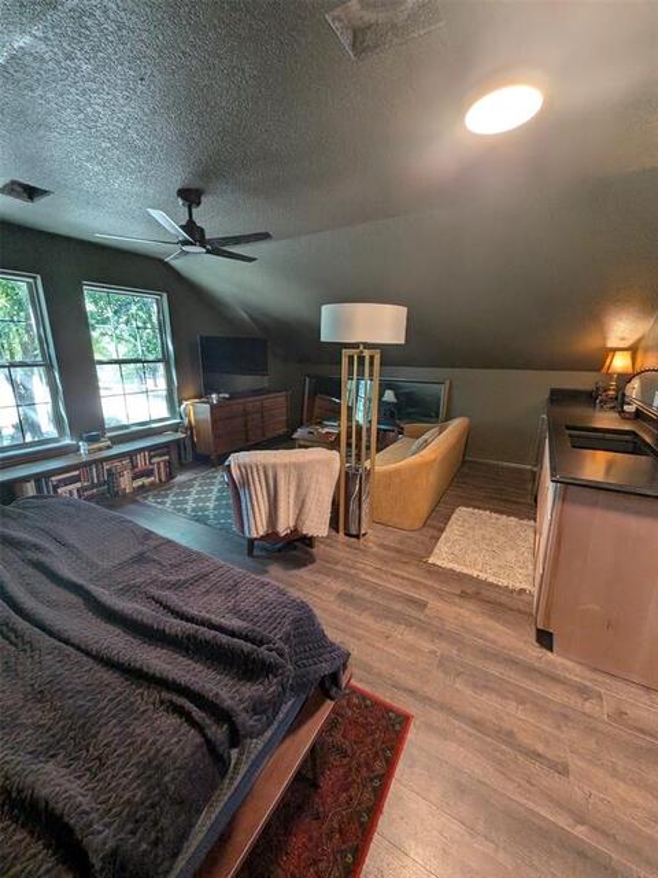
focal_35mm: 13
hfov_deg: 89.9
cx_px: 329
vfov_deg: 106.2
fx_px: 329
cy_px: 439
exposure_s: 1/40
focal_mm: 1.54
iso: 86
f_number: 2.2
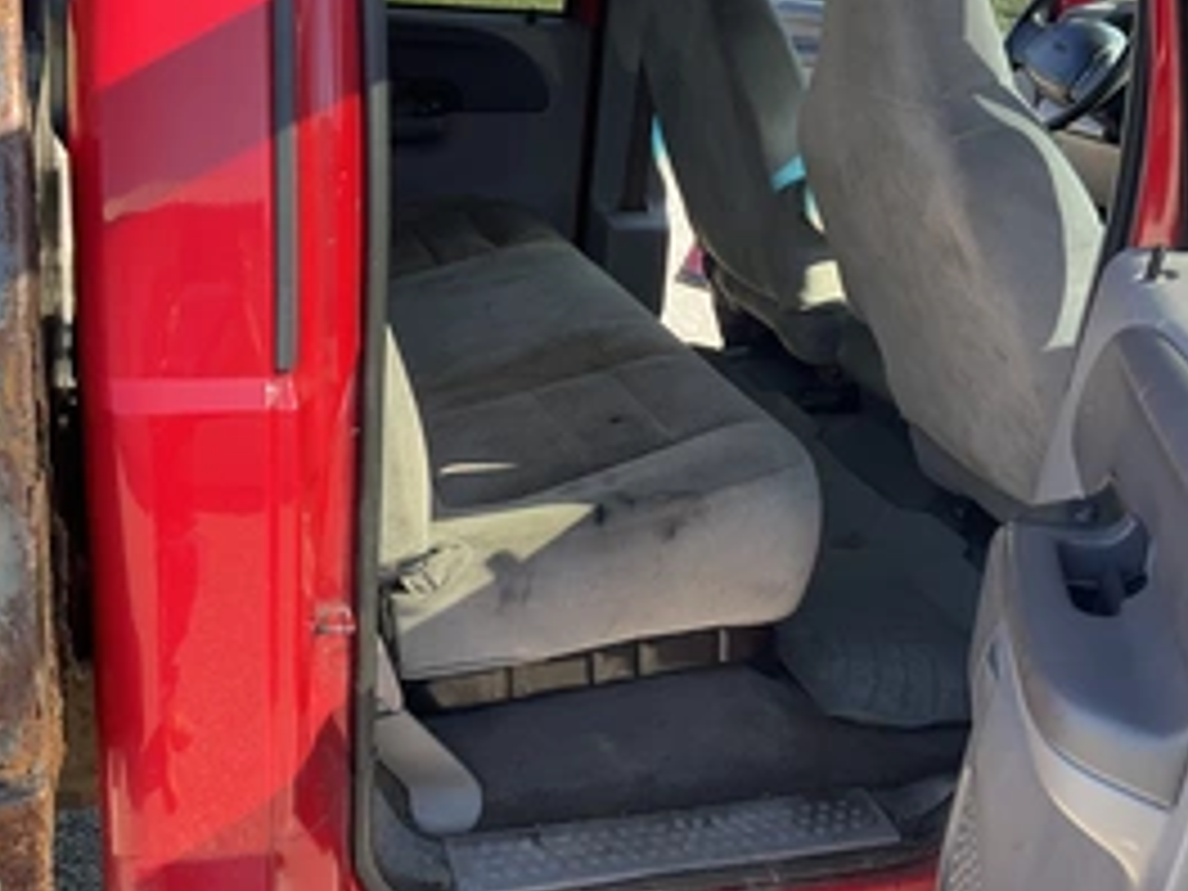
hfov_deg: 42.9
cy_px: 418
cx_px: 616
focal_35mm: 44
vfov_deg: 32.9
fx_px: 1510
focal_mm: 3
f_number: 1.8
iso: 25
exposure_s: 1/130
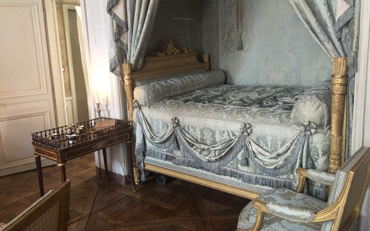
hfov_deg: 62.9
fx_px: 302
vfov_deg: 41.7
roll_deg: +2.5
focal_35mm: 30
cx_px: 185
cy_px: 96
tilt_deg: -10.0
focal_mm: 3.99
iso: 100
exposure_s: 1/6
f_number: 1.8
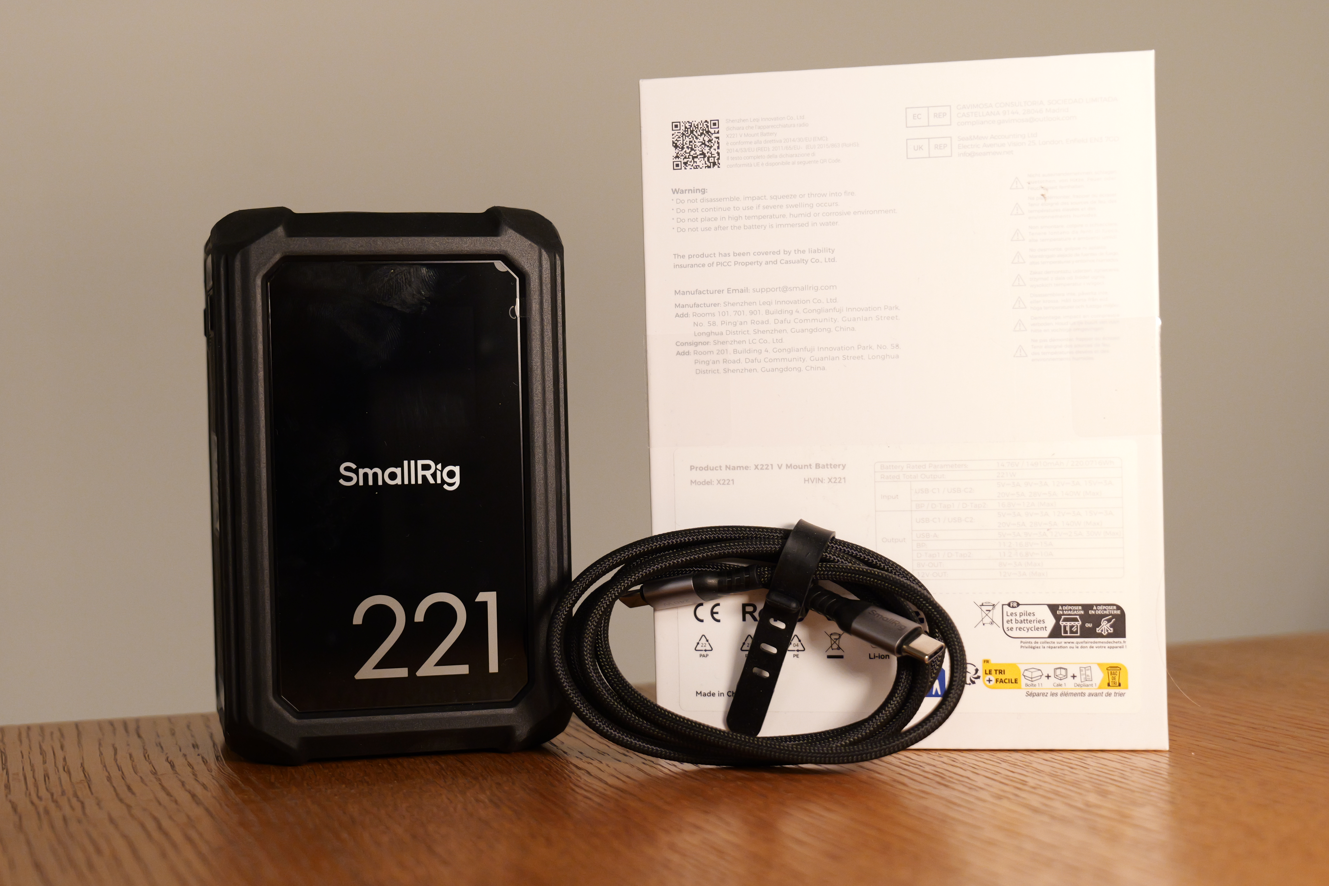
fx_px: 2215
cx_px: 664
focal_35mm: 60
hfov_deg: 33.4
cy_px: 443
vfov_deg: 22.6
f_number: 5.6
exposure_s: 1/50
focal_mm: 60
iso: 4000
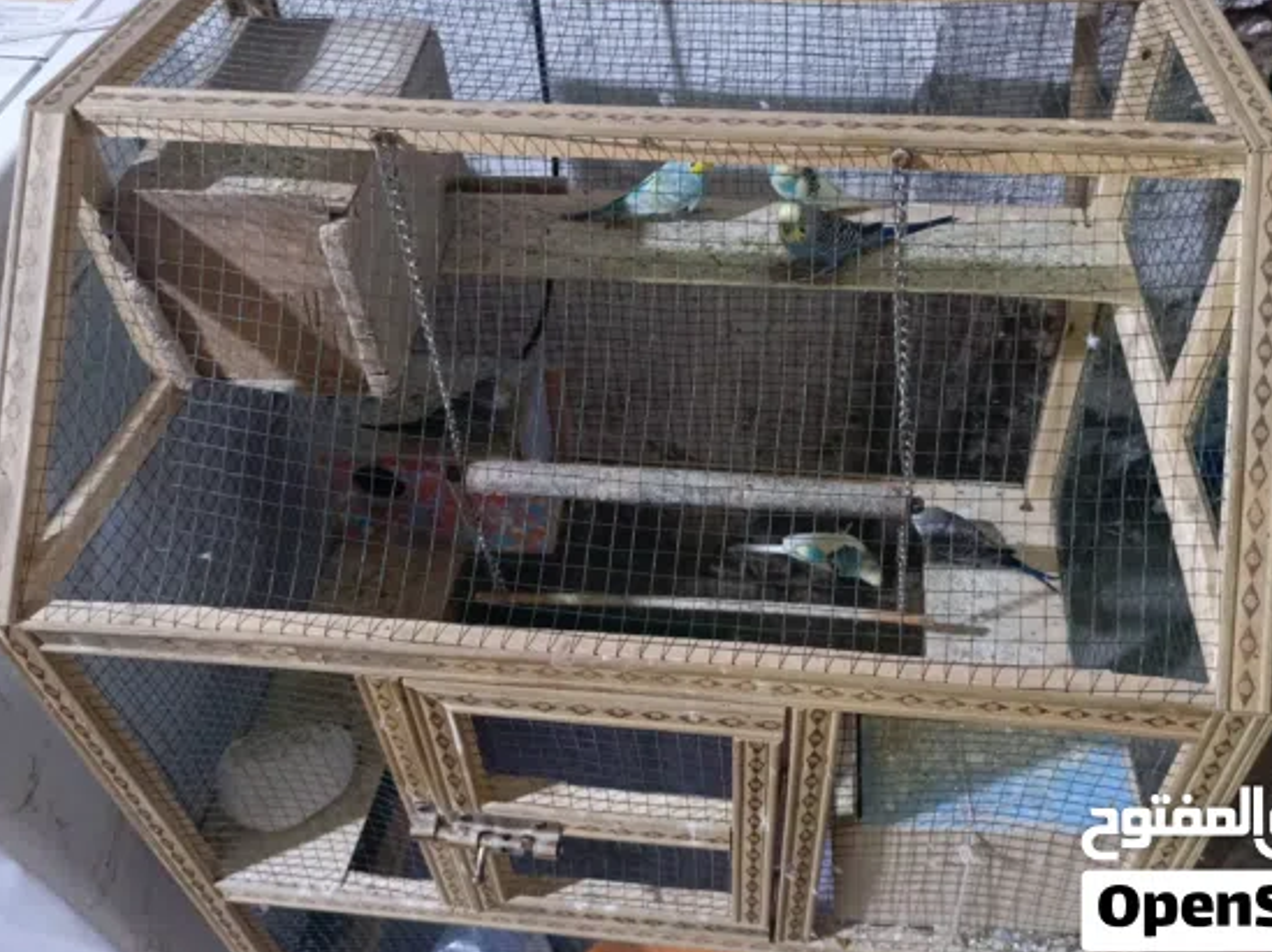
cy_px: 452
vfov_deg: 49.7
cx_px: 732
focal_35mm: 28
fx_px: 1028
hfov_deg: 63.2
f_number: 1.7
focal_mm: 5.25
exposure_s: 1/25
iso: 985
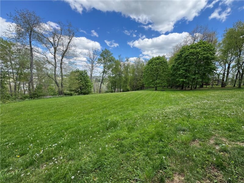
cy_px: 92
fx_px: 99
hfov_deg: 102.1
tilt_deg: -8.6
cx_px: 122
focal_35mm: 14
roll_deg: -3.3
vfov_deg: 85.7
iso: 40
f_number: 2.2
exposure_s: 1/561
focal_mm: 2.22
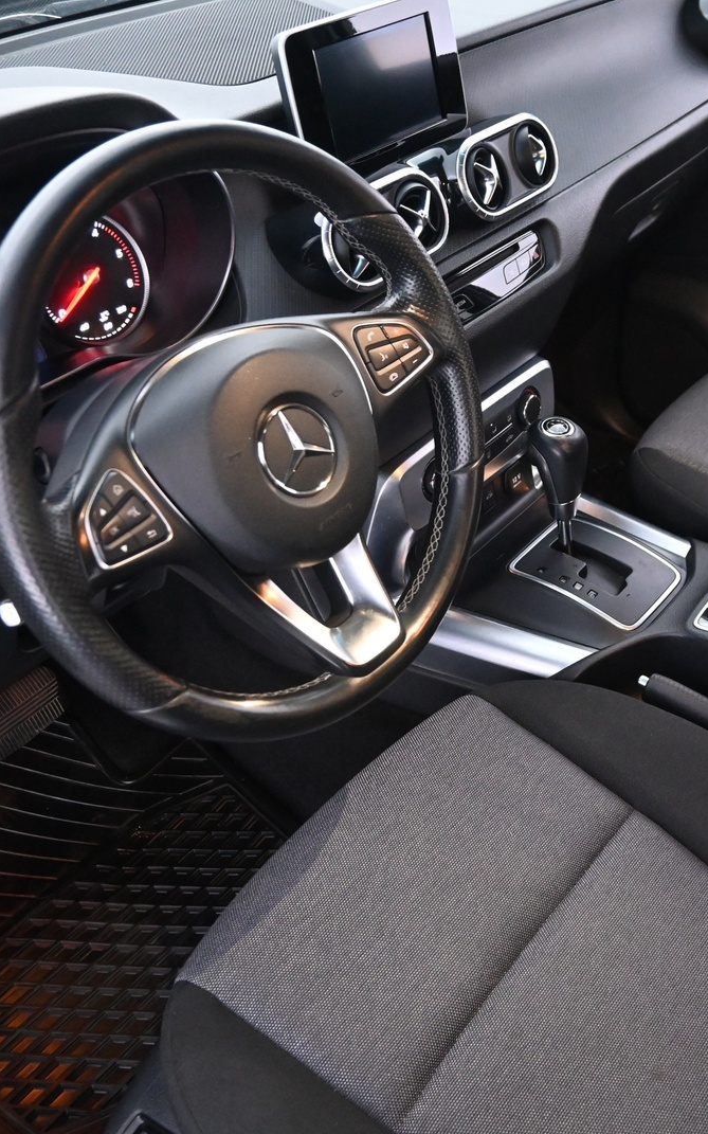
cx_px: 534
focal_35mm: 37
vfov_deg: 52.8
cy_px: 571
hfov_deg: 33.7
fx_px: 1143
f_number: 3.5
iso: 3600
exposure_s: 1/25
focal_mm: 16
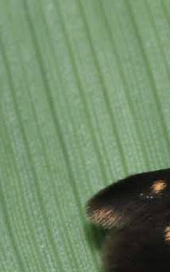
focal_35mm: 341
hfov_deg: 3.8
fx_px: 2528
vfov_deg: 6.2
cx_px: 232
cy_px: 176
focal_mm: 105
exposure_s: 1/60
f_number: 32
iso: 100
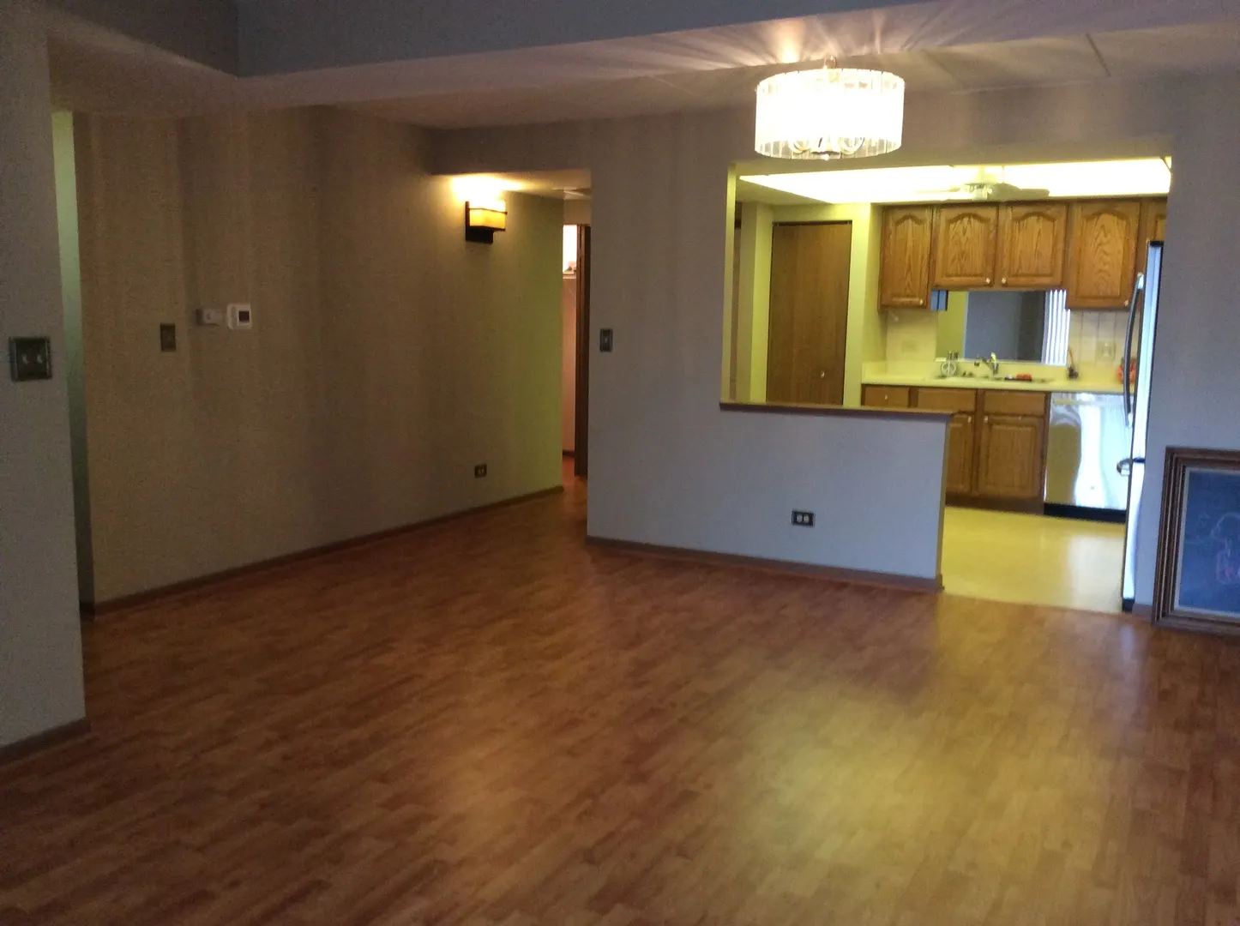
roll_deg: -0.9
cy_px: 463
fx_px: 1145
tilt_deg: -8.1
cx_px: 620
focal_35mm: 32
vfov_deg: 44.1
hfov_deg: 56.9
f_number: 2.4
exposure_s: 1/24
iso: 200
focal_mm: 3.3
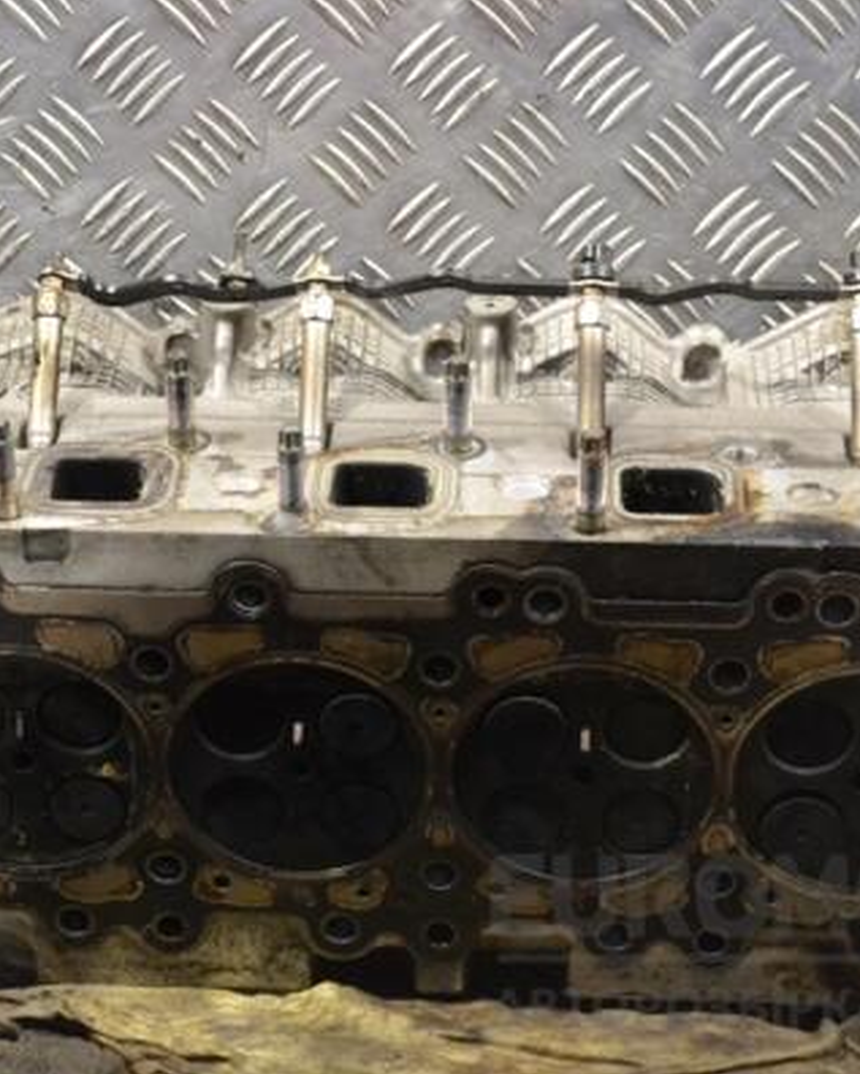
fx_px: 2576
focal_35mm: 81
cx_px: 439
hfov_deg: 19.0
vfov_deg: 23.6
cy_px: 534
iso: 3200
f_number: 8
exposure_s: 1/250
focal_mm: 38
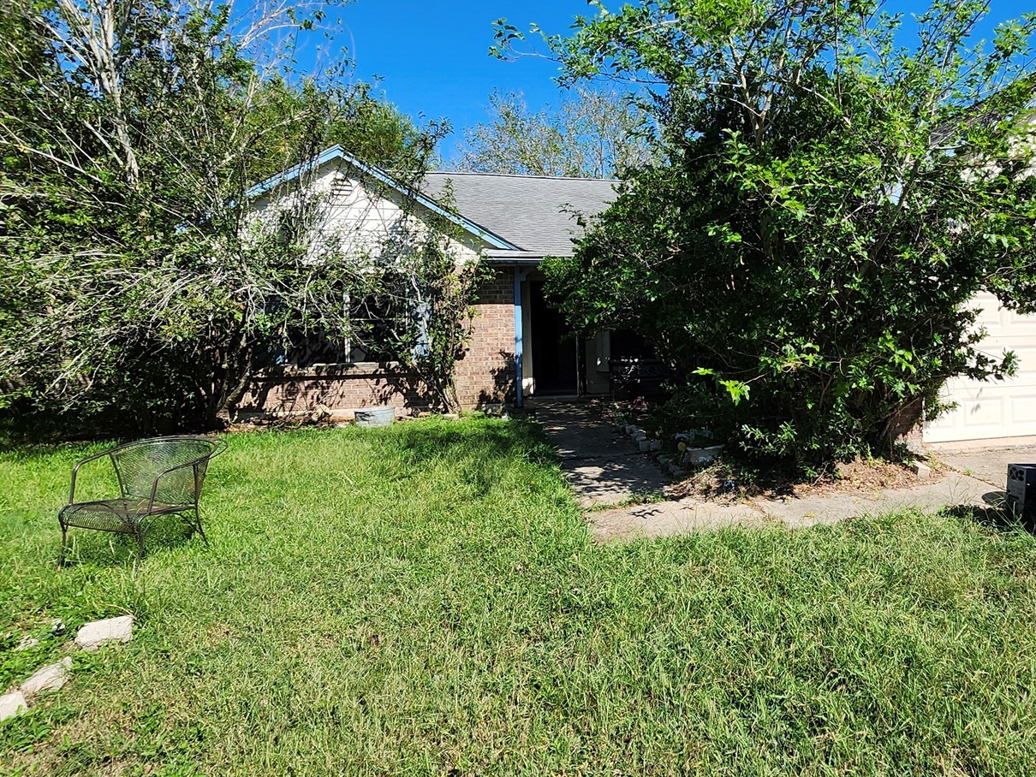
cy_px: 337
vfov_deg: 60.9
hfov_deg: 73.6
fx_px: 659
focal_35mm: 22
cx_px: 706
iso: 40
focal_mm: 1.74
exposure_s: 1/1509
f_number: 2.2
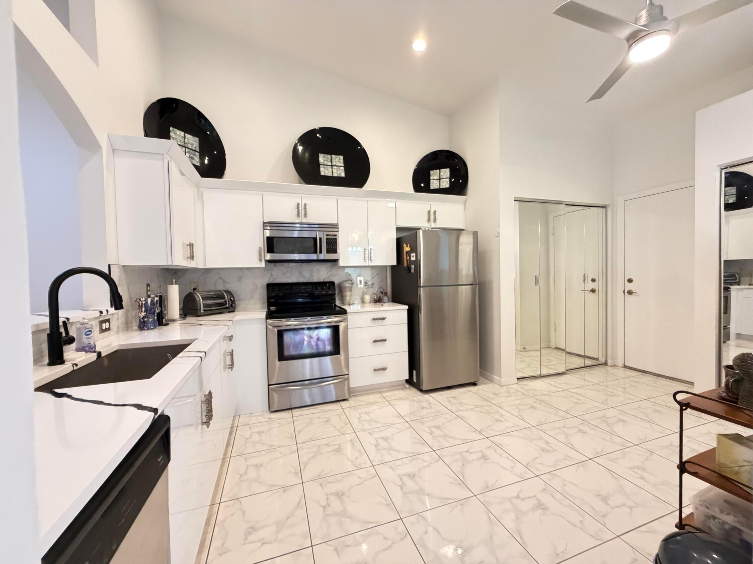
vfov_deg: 85.7
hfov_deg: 102.1
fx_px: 305
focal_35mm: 14
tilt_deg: -2.4
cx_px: 376
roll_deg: +2.2
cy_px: 282
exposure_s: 1/60
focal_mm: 2.22
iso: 800
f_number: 2.2
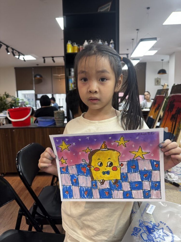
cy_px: 121
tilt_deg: -6.6
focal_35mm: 24
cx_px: 90
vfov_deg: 71.6
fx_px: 167
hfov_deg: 56.8
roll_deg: +1.3
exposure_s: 1/100
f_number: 1.78
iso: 100
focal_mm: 6.76
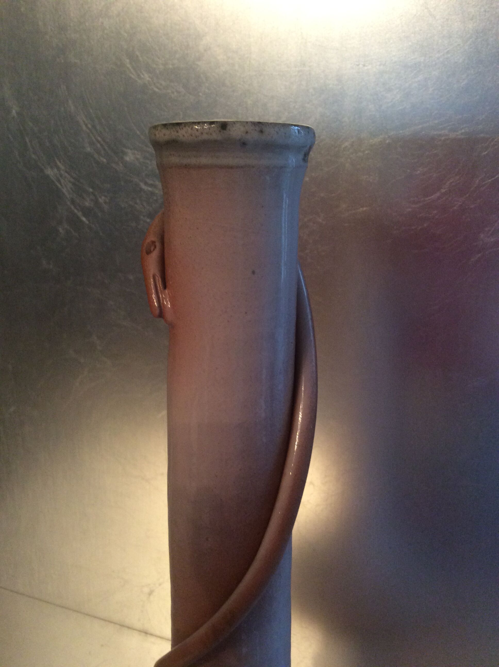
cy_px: 334
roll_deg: -0.7
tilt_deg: -16.5
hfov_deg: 44.1
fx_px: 617
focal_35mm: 32
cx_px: 250
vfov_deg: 56.9
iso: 160
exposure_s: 1/25
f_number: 2.4
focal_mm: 3.3
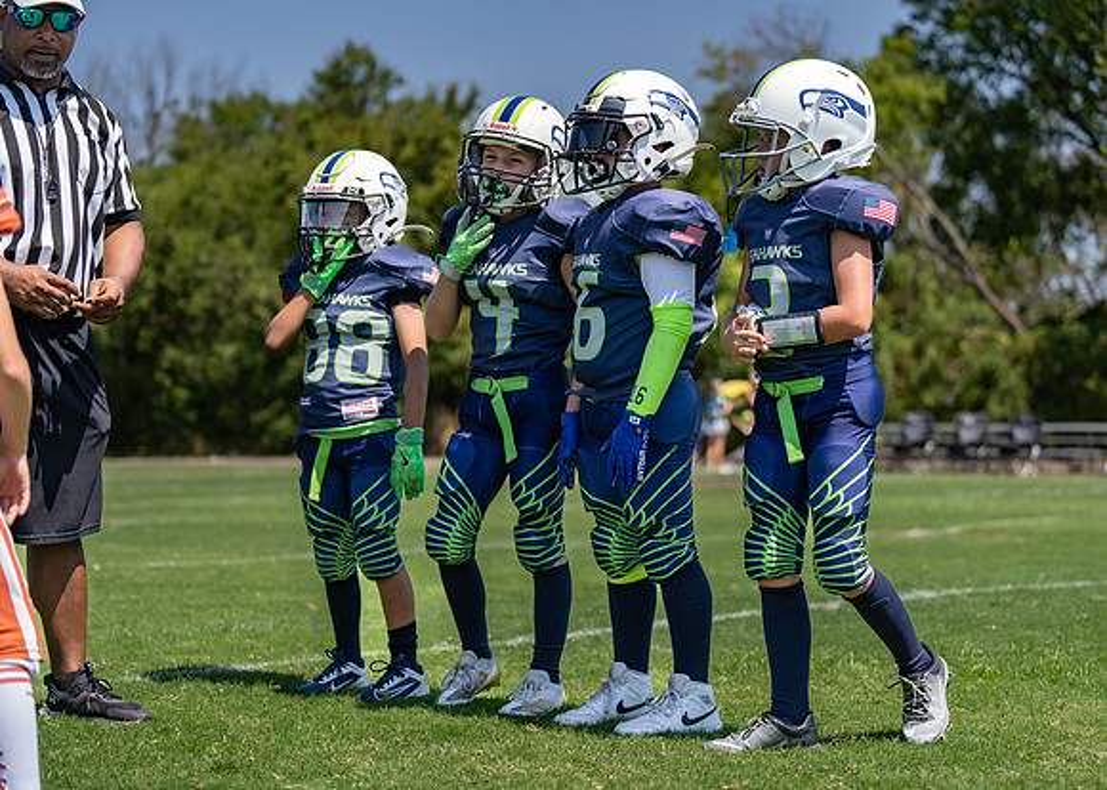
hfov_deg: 25.7
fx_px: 2426
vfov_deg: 18.5
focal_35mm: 77
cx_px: 554
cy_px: 395
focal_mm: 70
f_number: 2.8
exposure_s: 1/1250
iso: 100
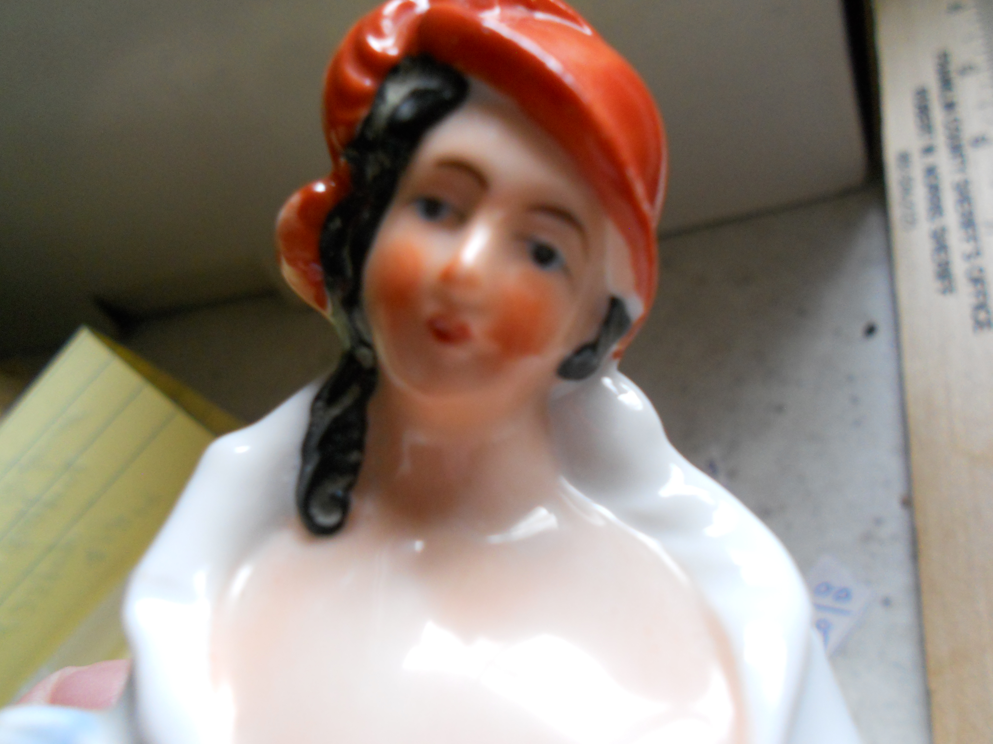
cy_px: 372
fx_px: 918
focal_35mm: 32
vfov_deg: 44.2
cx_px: 496
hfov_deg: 56.8
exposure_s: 1/30
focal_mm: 5.8
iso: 320
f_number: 3.5
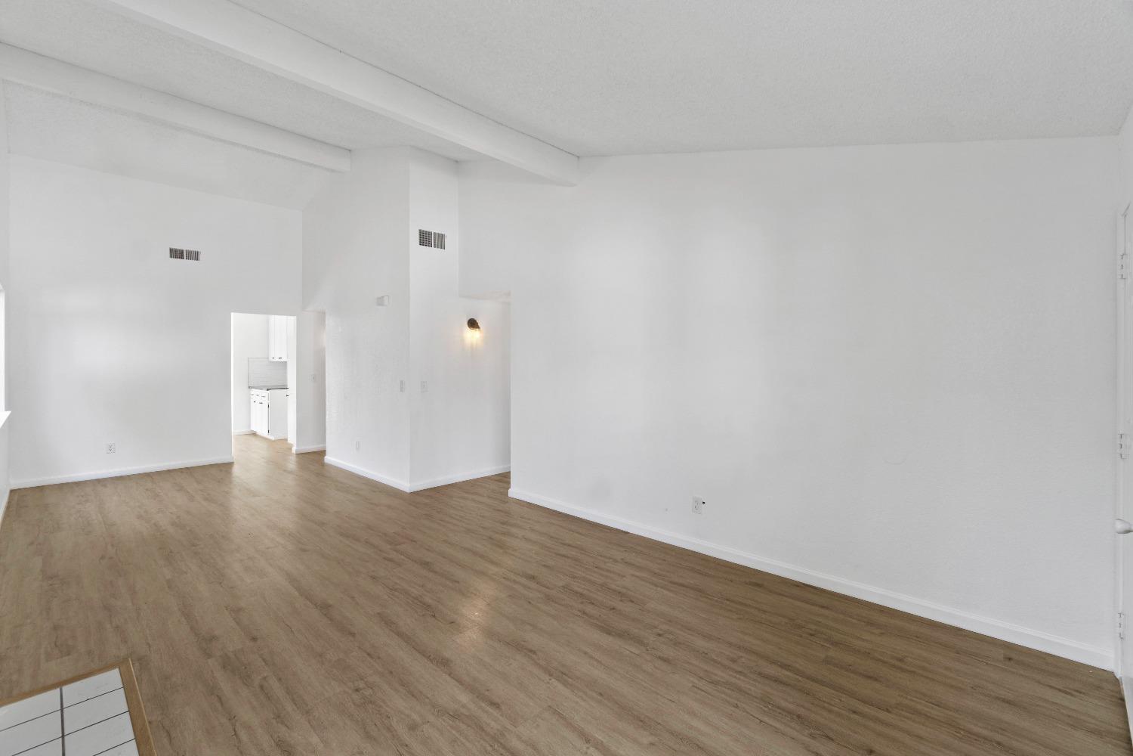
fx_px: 472
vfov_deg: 77.3
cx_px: 566
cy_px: 378
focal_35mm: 15
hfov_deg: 100.4
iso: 800
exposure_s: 1/8
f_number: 8
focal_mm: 10
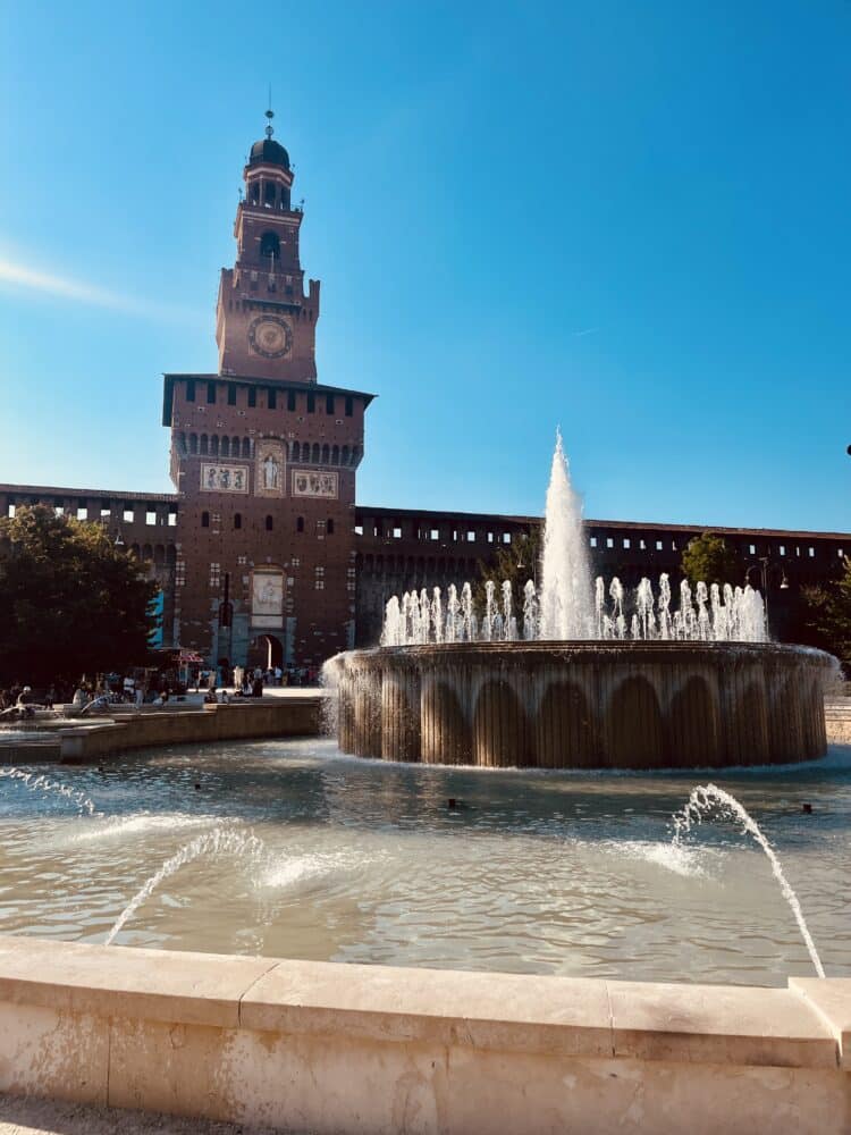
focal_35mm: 26
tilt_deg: +7.4
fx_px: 852
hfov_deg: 53.1
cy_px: 568
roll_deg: -0.1
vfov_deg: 67.3
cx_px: 426
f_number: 1.6
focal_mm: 5.1
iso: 50
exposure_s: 1/3745
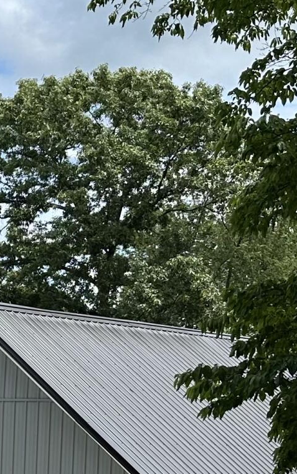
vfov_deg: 20.2
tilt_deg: -1.5
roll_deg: -1.5
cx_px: -298
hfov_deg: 11.7
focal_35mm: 100
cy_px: 469
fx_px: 1295
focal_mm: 6.86
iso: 80
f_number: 1.78
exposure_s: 1/3597
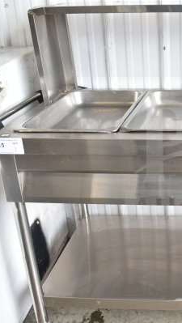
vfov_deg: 42.9
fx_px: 411
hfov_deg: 23.0
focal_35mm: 48
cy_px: 164
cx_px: 215
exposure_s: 1/50
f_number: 3.8
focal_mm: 20
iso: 200
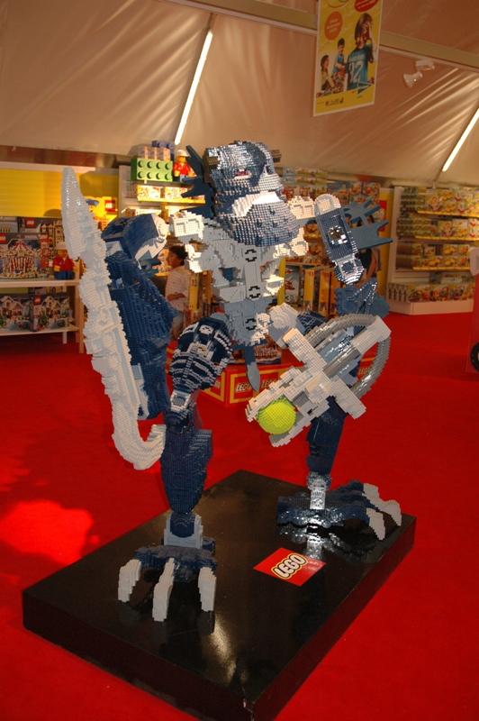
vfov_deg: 53.2
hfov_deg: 36.8
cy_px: 360
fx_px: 720
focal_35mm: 36
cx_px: 240
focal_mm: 24
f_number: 3.8
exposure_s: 1/100
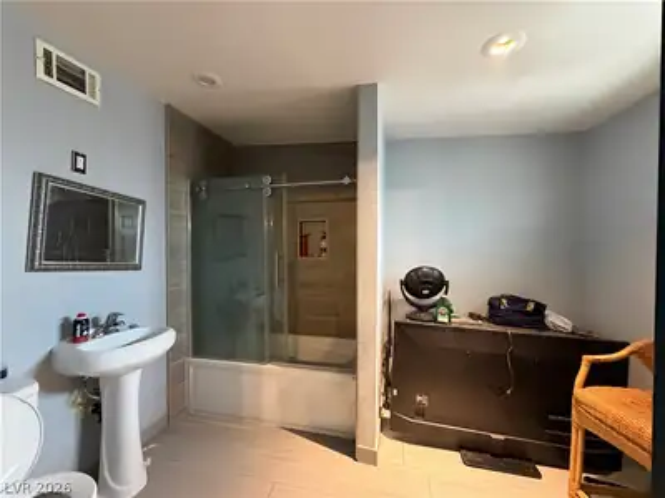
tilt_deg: -1.2
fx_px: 269
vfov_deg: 85.7
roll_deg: +0.1
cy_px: 249
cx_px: 332
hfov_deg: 102.1
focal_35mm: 14
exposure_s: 1/60
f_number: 2.2
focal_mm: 2.22
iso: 800
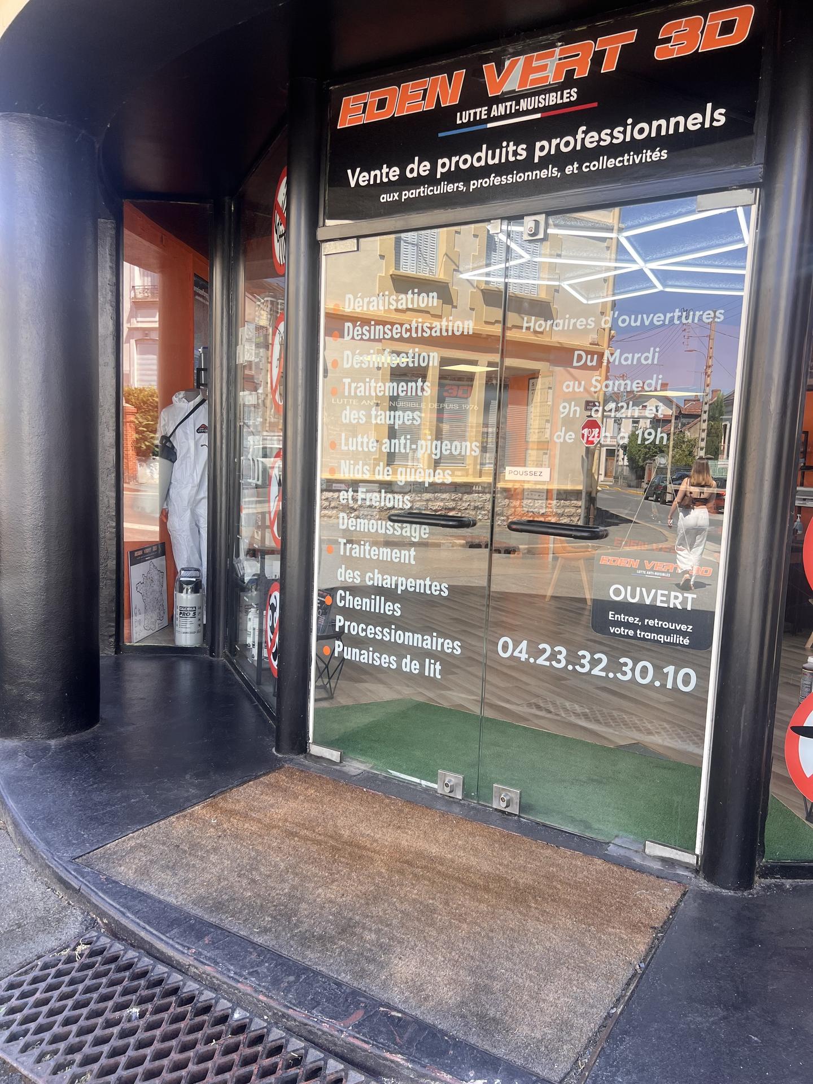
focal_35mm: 26
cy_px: 542
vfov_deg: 67.3
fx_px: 814
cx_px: 406
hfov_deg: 53.1
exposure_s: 1/340
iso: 50
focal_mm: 5.7
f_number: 1.5
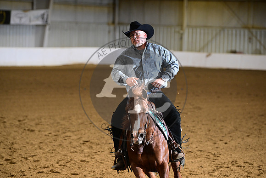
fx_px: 1182
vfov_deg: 8.6
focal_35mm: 160
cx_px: 133
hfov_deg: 12.8
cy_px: 89
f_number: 4
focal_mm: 160
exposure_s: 1/200
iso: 2500
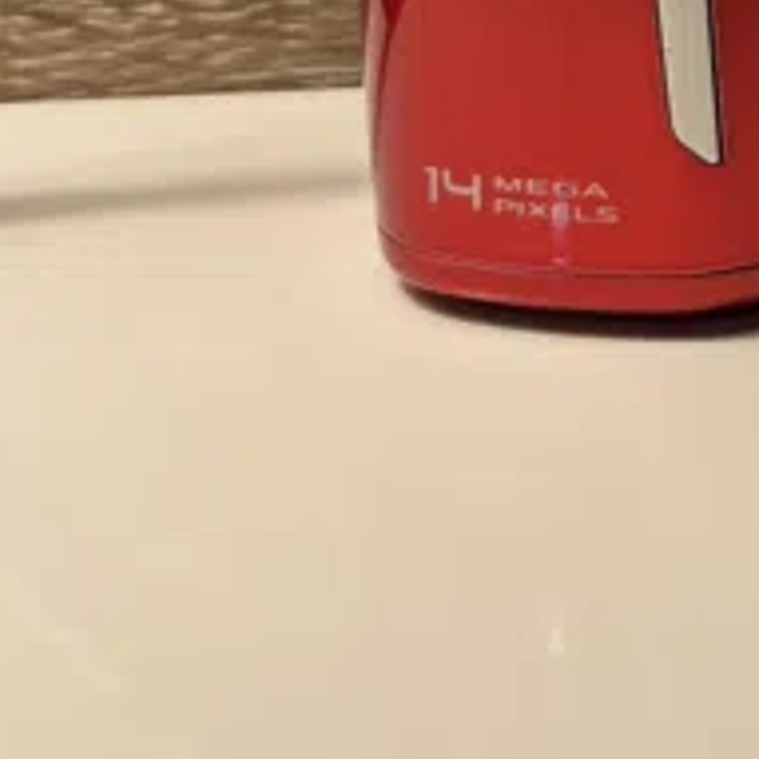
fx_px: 1910
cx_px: 771
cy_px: -40
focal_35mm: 77
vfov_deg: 21.5
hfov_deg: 21.6
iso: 50
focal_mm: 5.1
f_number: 1.6
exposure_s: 1/100
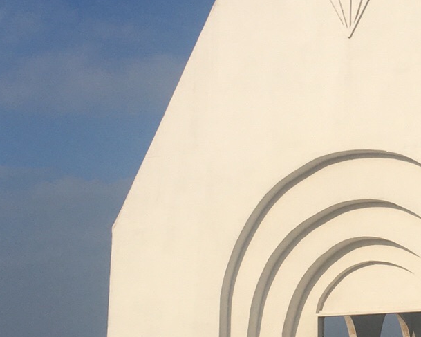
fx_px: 1159
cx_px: 414
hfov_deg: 20.0
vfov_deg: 16.5
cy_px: 90
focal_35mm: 93
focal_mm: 4.15
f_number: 2.2
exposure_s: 1/4049
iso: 25
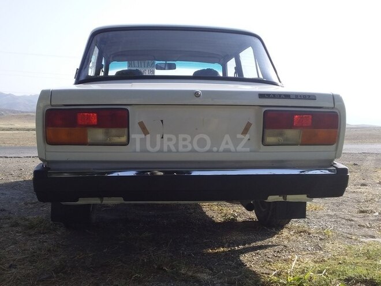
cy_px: 143
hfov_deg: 58.4
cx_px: 190
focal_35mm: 31
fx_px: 341
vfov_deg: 45.4
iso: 40
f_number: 2.2
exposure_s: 1/781
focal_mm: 3.3
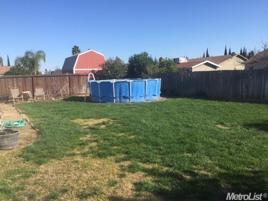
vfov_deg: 48.2
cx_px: 134
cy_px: 100
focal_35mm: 29
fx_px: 225
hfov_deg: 61.7
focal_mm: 4.15
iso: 32
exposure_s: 1/1522
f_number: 2.2
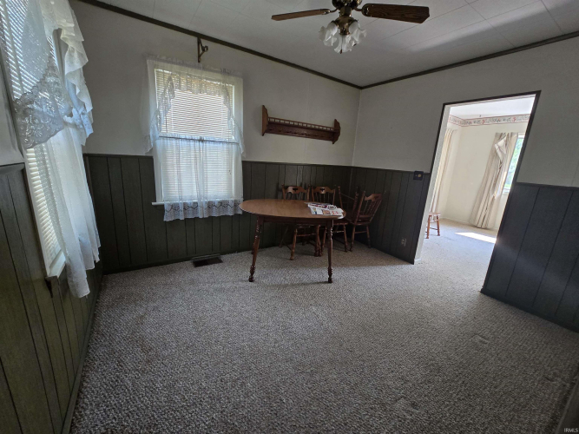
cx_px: 290
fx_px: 217
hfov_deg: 106.2
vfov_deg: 89.9
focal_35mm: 13
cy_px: 217
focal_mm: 2.2
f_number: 2.2
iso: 250
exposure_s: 1/60
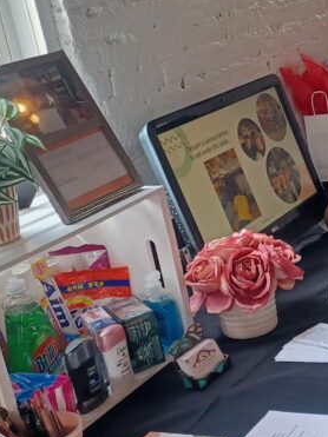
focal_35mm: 69
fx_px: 872
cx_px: 370
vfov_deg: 28.2
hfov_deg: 20.2
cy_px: 233
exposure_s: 1/60
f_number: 1.8
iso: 200
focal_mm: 4.6
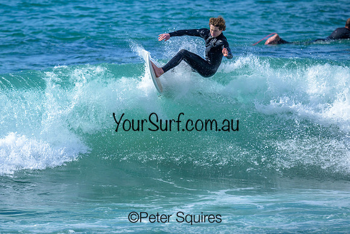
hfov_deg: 1.9
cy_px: 100
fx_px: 10704
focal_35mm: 1101
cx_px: 109
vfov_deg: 1.2
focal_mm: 800
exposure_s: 1/2000
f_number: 6.3
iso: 280
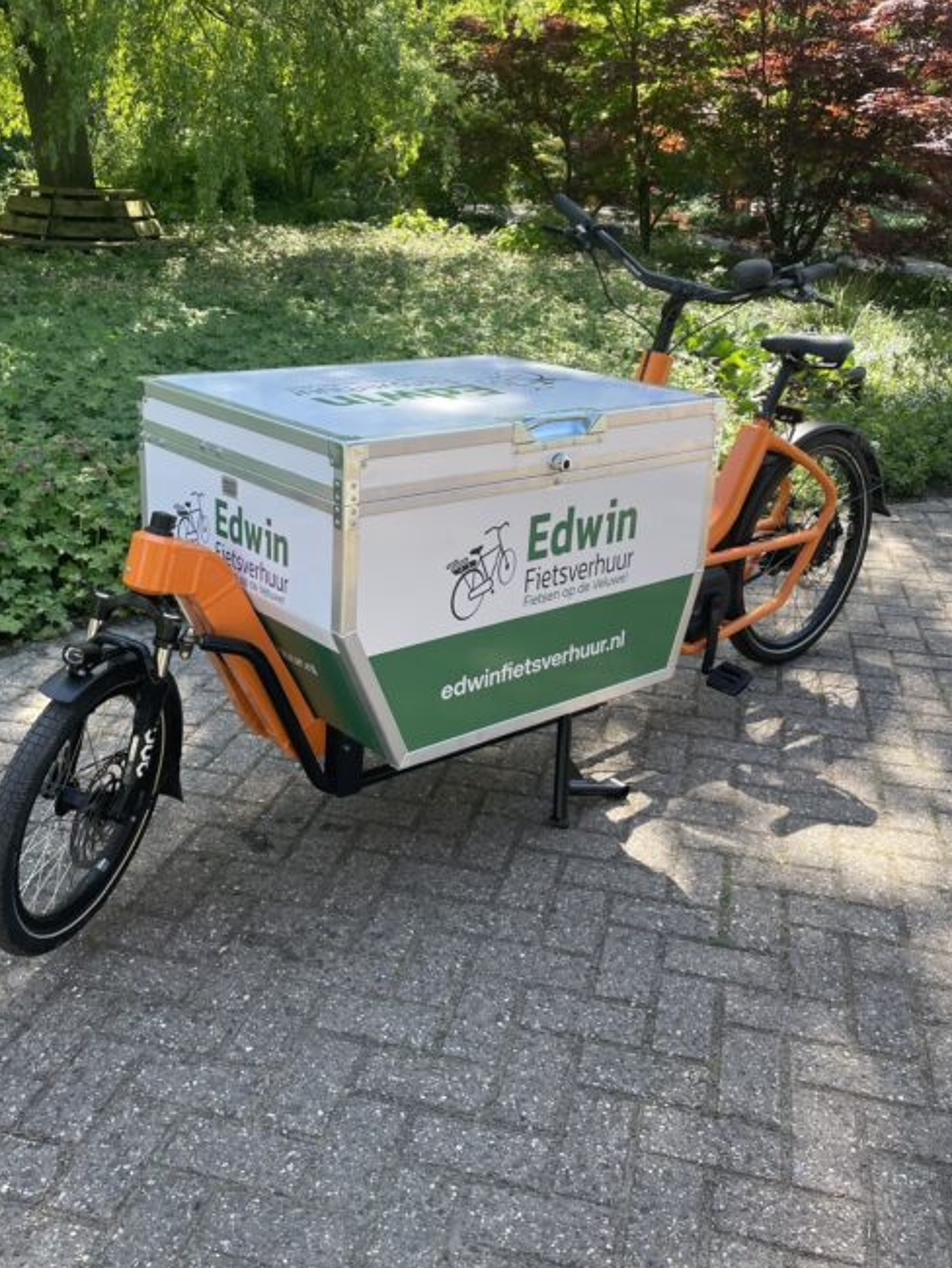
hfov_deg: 44.1
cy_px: 591
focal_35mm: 32
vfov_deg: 56.7
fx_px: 1173
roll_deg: -1.1
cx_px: 423
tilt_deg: -20.1
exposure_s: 1/487
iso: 32
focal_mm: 4.2
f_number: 1.6
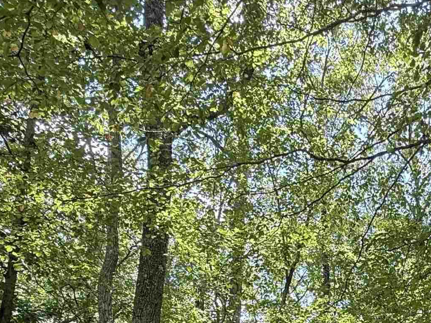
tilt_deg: +10.2
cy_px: 421
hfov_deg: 41.0
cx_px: 395
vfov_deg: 28.3
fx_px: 523
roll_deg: -0.2
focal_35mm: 42
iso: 64
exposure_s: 1/125
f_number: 2.2
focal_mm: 2.22
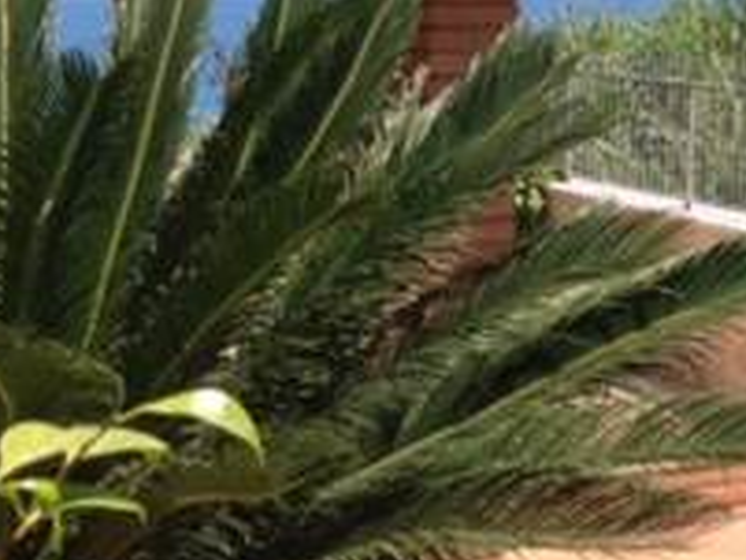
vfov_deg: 13.2
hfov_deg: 16.9
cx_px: 898
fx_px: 2394
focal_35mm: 111
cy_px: -11
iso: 50
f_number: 2.4
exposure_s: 1/1314
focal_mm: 4.28
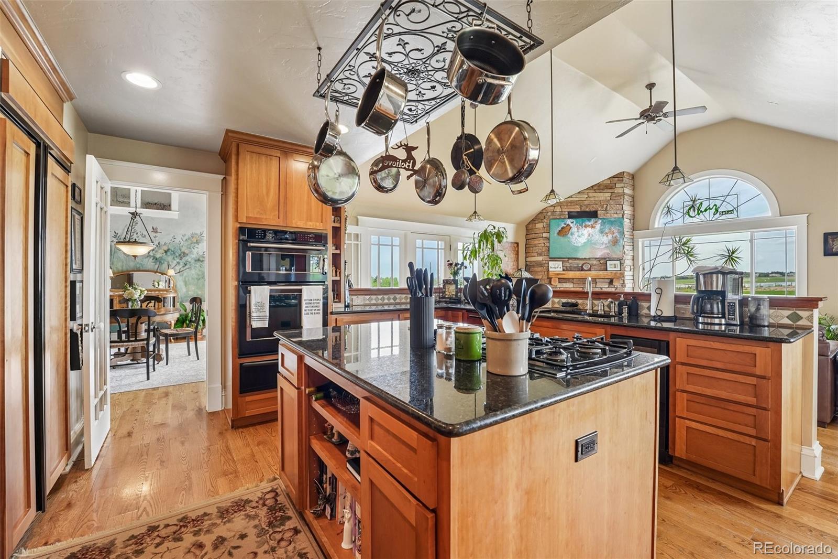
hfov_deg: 104.3
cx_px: 419
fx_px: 326
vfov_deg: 81.2
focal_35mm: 14
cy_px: 280
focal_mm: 14
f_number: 8
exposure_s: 1/25
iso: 400
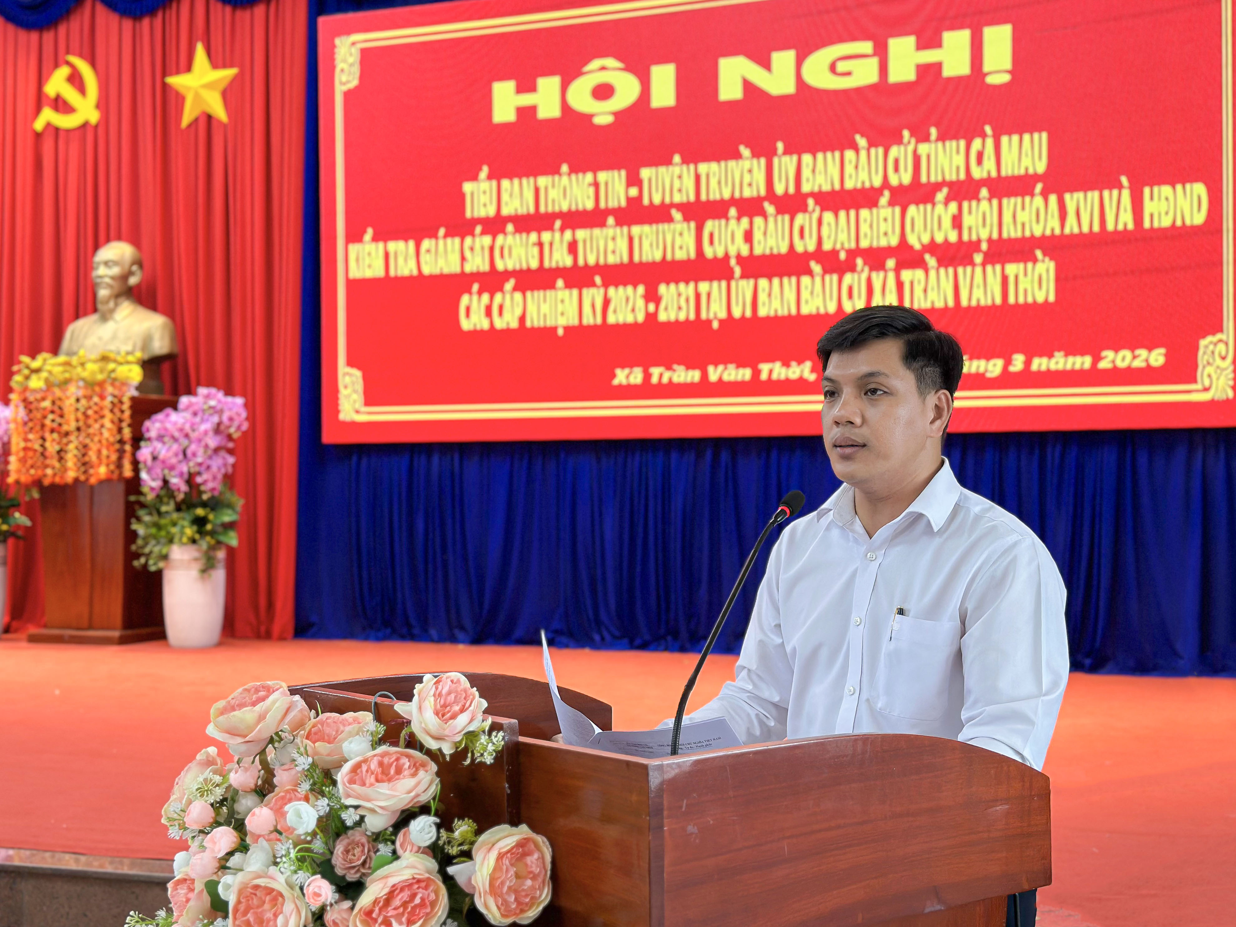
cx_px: 618
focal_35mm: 48
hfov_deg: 39.7
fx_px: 1714
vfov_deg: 30.3
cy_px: 464
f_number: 1.78
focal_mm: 6.86
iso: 125
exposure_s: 1/120
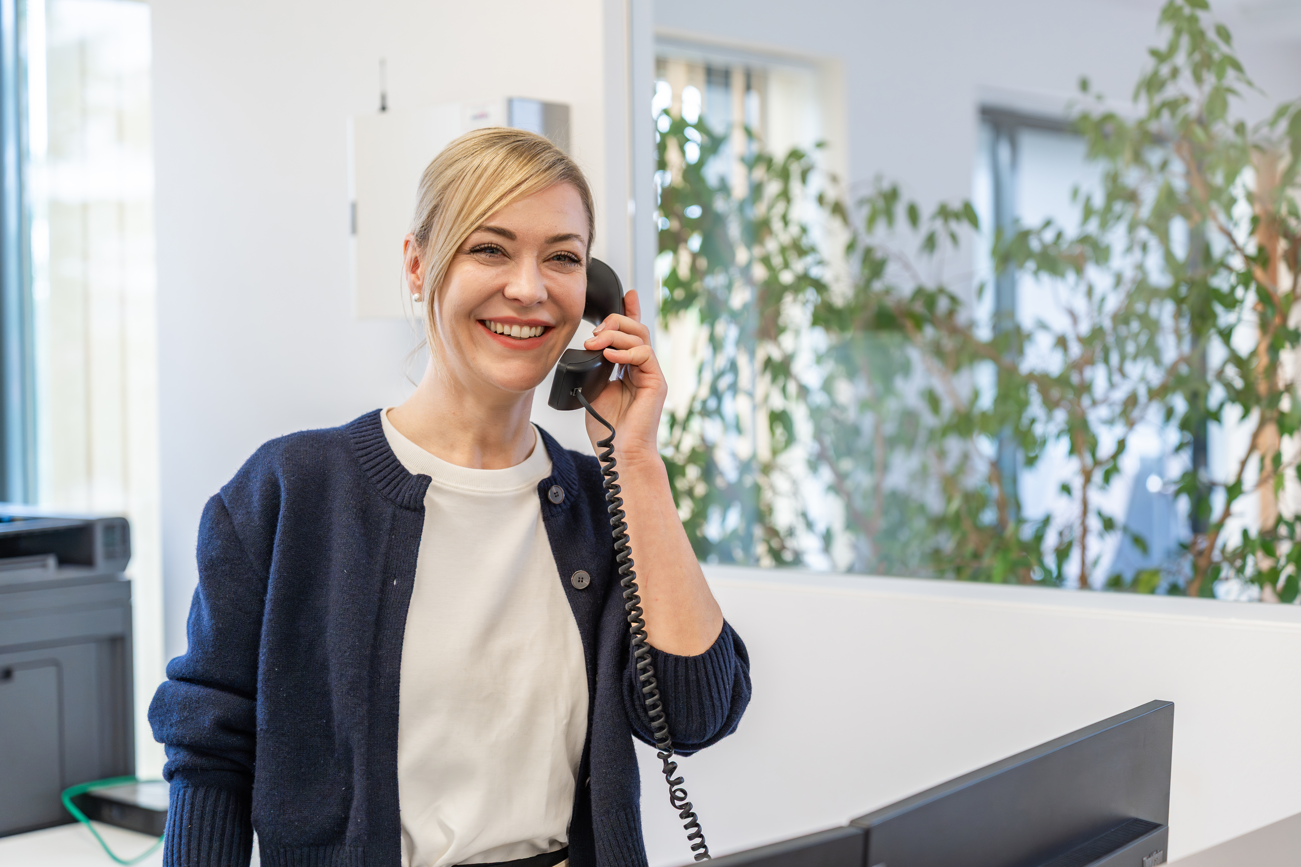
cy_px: 434
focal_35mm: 57
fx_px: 2060
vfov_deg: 23.8
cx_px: 650
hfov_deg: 35.1
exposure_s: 1/320
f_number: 2.8
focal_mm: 57
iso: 800
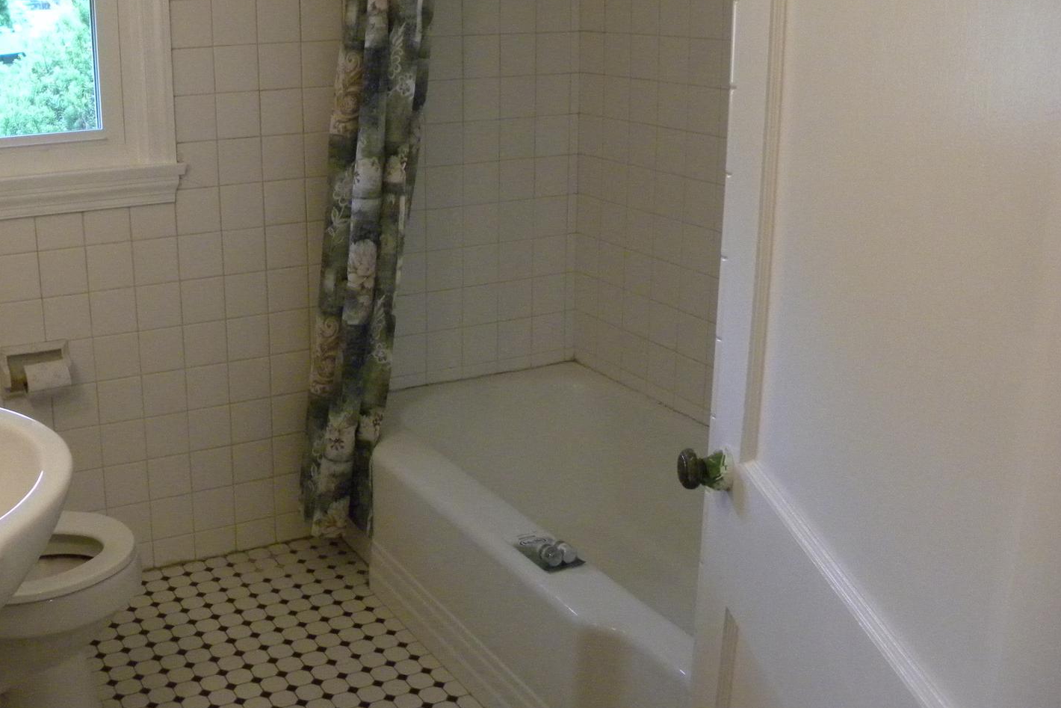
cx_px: 297
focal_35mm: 39
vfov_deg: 34.0
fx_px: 1149
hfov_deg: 48.1
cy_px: 252
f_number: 2.8
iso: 400
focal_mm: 4.6
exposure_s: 1/52.8
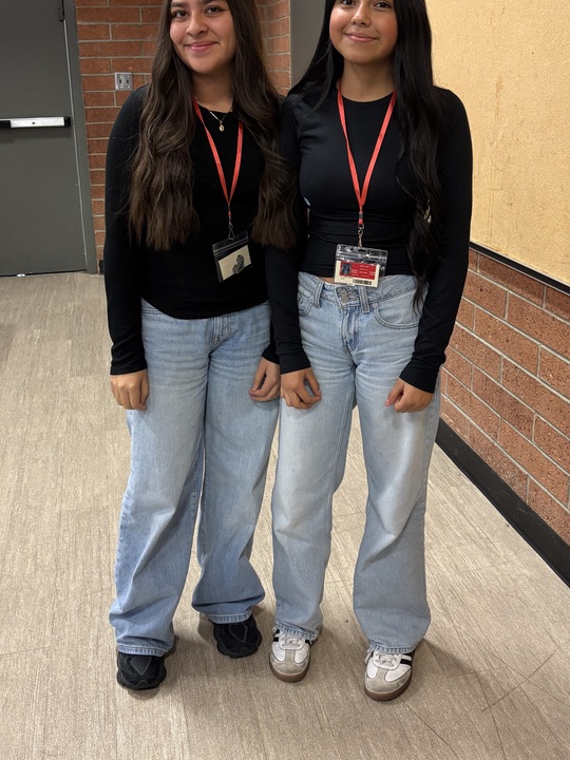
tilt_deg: -15.7
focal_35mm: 37
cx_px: 268
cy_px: 300
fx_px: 812
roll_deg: +1.3
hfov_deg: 38.7
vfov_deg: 49.8
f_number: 1.6
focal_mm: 5.96
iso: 200
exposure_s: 1/60
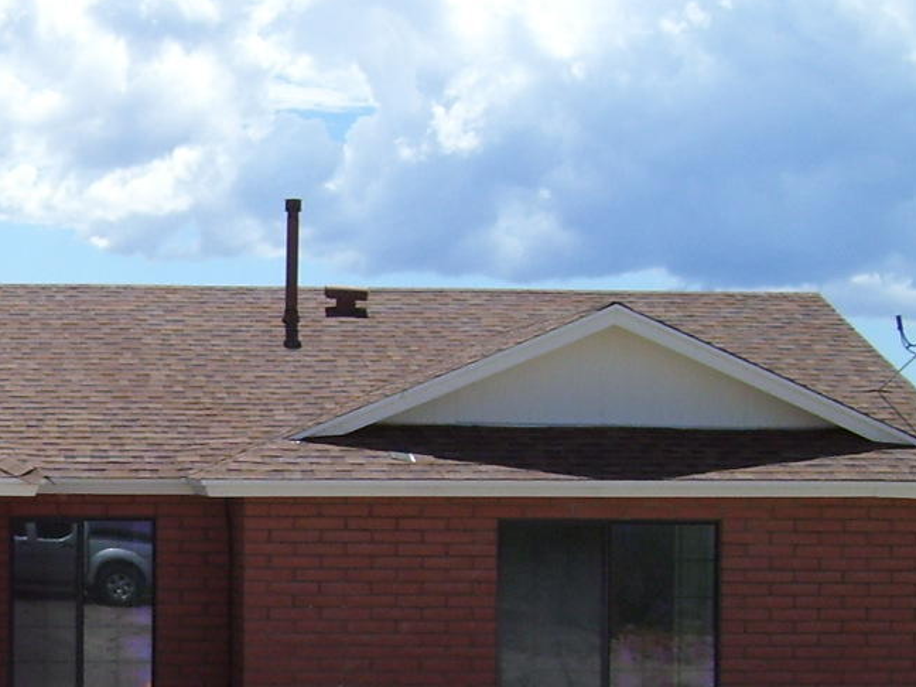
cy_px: 604
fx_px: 2434
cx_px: -99
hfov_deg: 20.3
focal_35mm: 92
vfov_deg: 15.9
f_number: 4.8
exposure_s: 1/750
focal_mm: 6
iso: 80
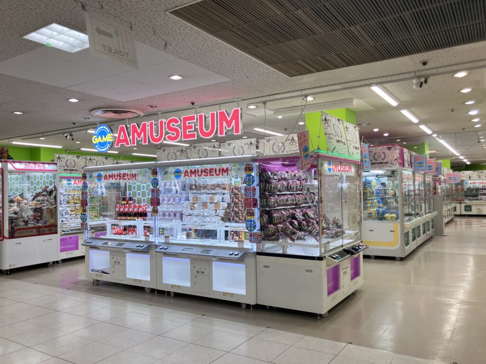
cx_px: 243
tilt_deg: +1.9
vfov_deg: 49.7
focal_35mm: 28
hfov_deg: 63.4
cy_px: 182
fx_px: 393
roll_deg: +1.3
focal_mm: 3.99
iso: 32
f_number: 1.8
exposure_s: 1/120
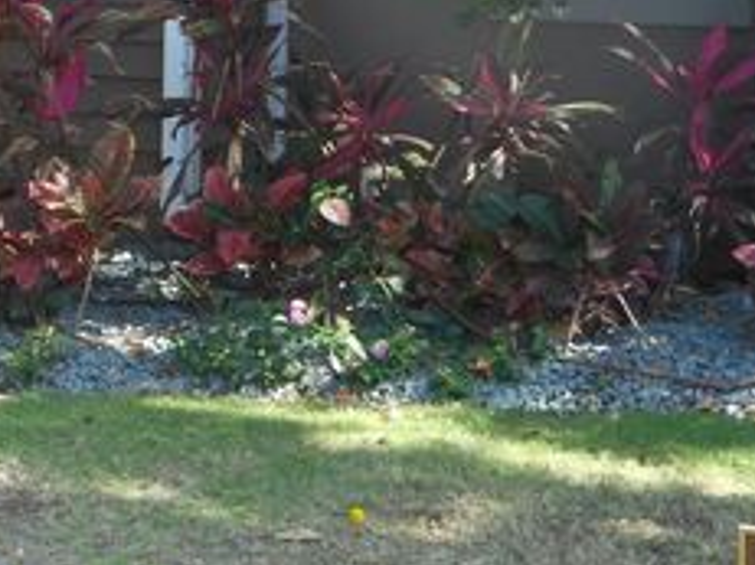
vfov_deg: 13.6
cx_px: -239
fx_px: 2354
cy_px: 127
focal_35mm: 108
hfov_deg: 17.1
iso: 80
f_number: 4.5
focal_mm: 6.9
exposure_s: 1/50
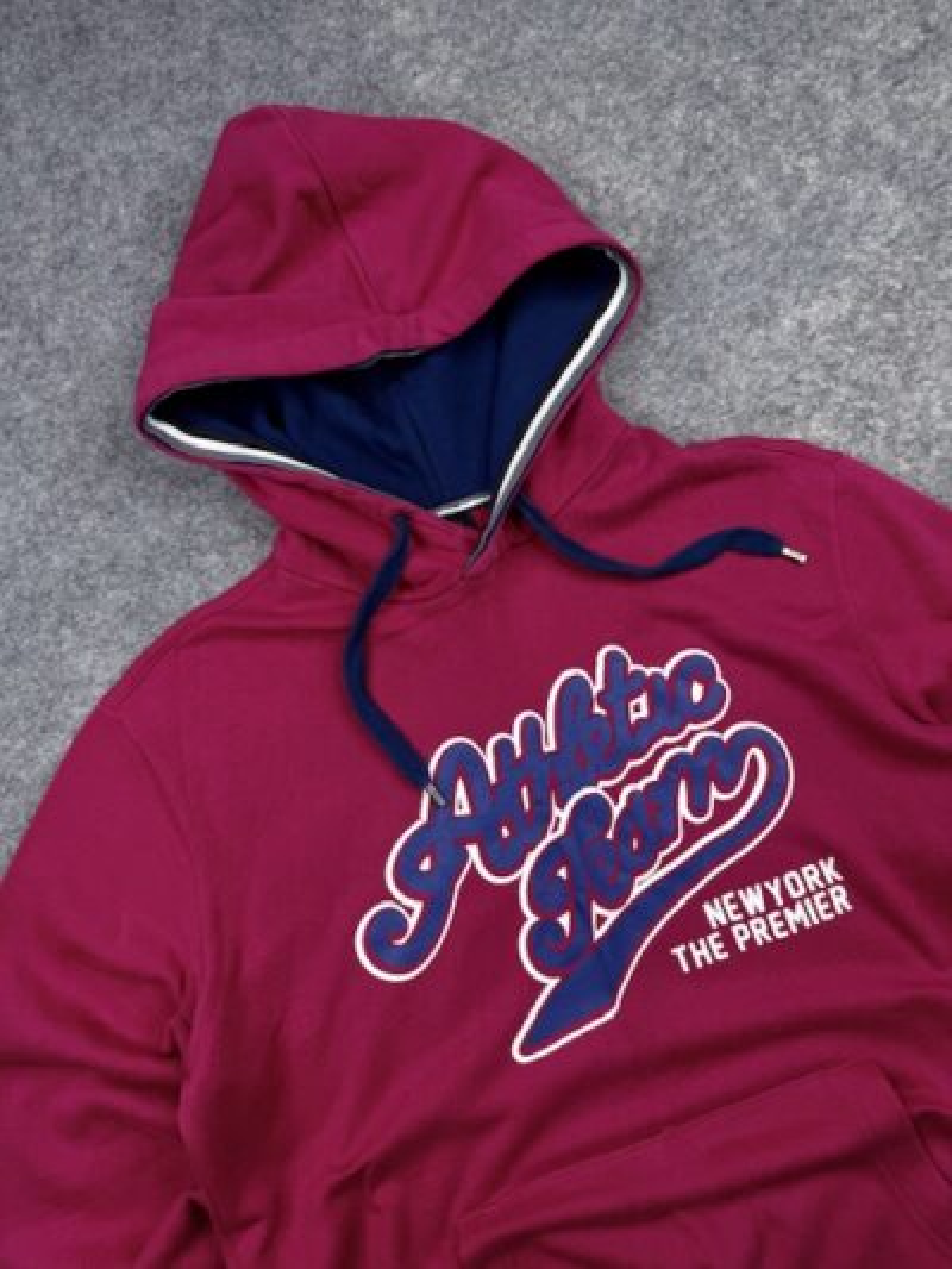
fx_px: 880
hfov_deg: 56.8
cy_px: 634
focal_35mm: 24
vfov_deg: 71.6
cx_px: 476
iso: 64
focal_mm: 6.76
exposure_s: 1/151
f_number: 1.78
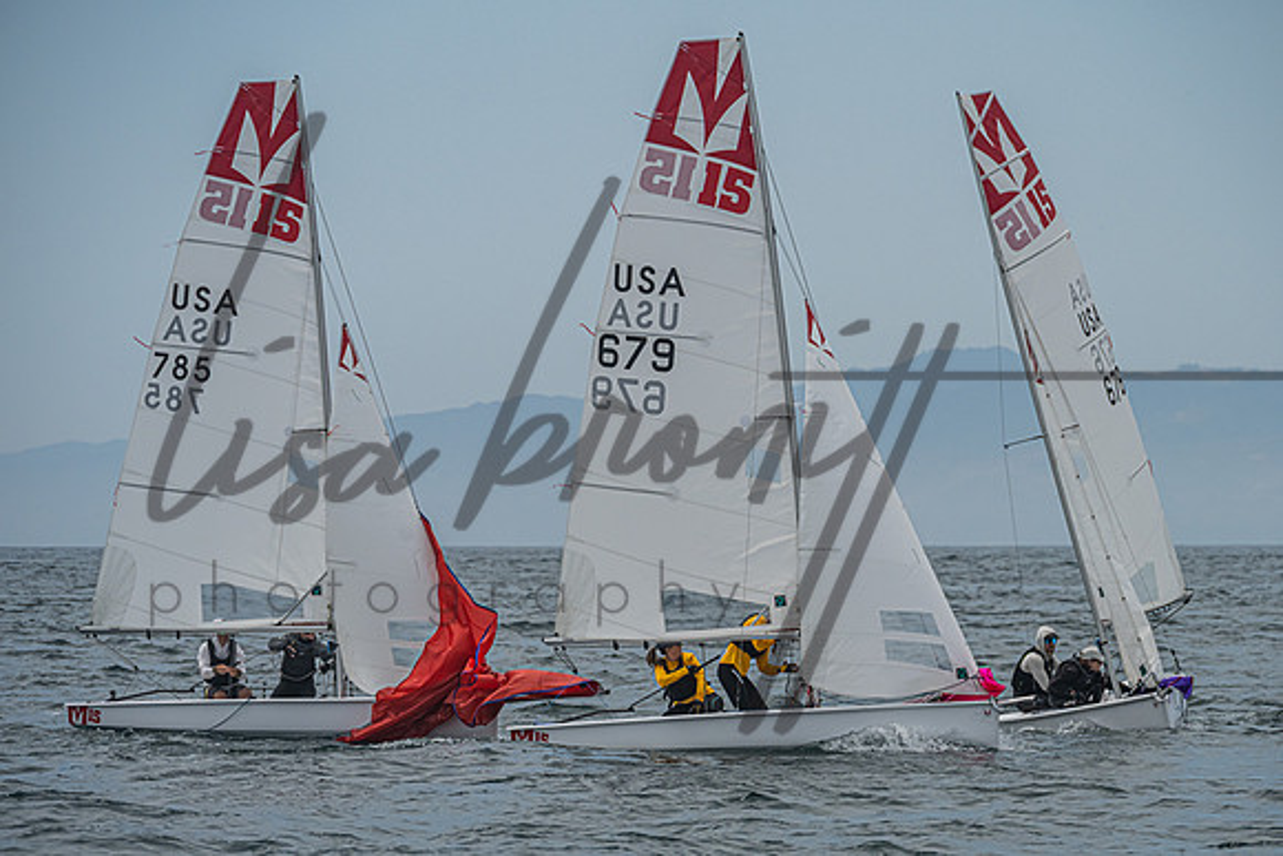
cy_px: 490
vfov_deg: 5.1
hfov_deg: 7.6
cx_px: 698
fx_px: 9682
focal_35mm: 272
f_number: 8
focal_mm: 220
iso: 500
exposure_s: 1/4000
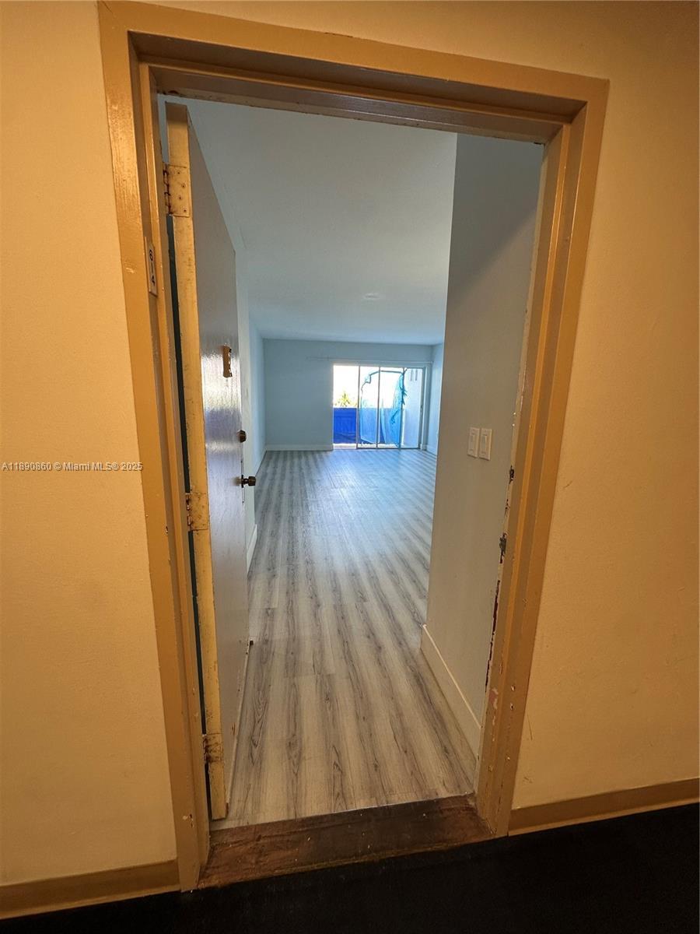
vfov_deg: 102.1
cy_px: 467
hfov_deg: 85.7
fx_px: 377
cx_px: 350
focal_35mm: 14
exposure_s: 1/120
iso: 100
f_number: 2.2
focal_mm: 2.22
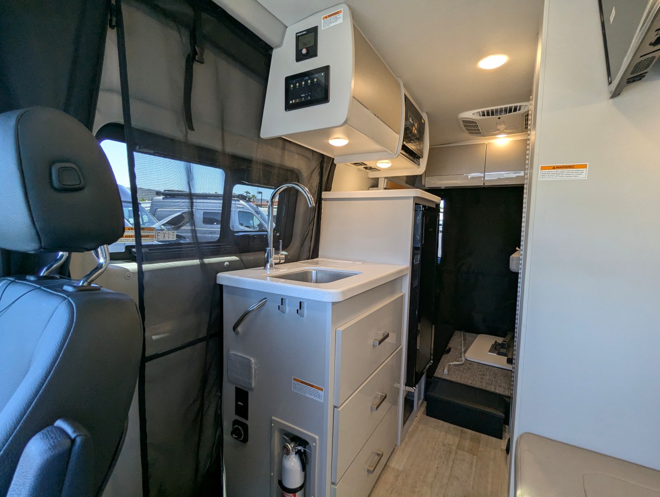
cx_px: 330
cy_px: 248
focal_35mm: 16
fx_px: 305
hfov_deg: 94.4
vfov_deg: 78.2
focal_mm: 2.35
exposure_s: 1/207
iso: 132
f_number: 2.2
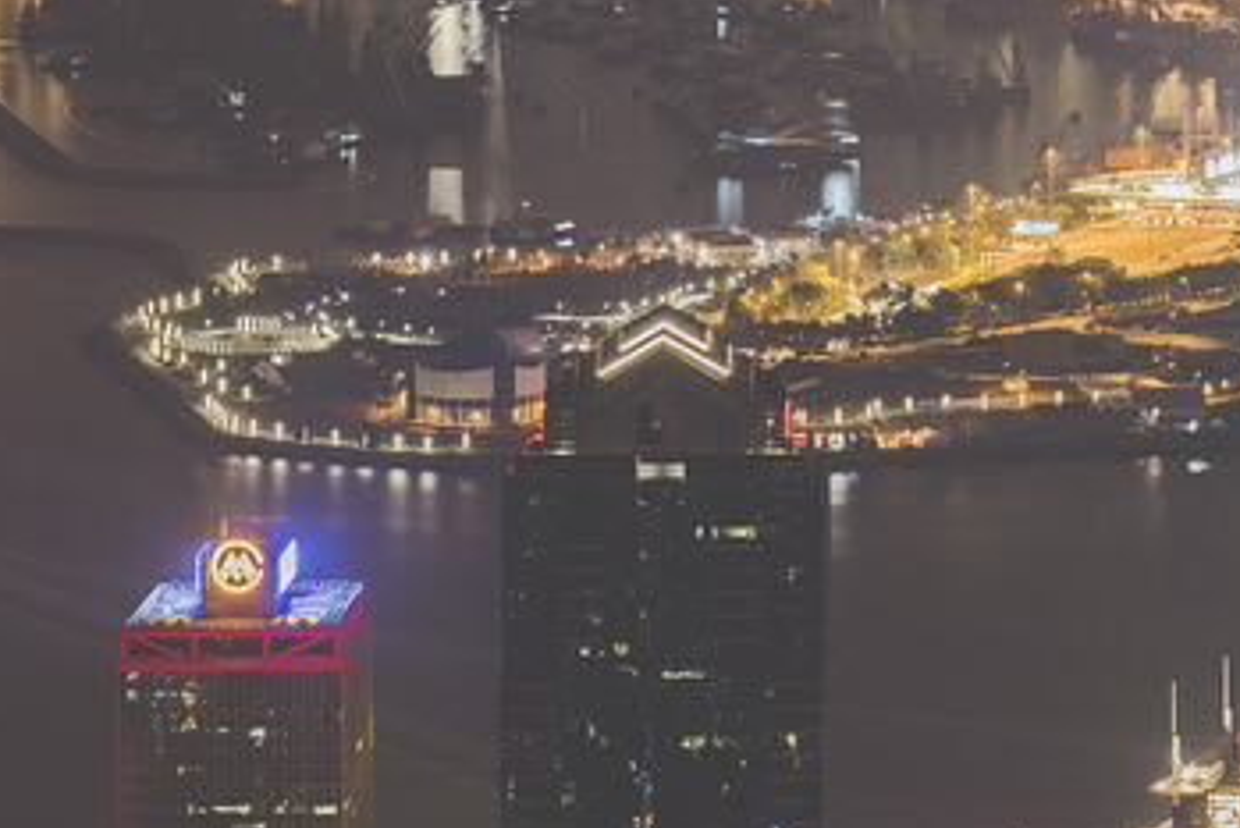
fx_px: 10061
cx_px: 1087
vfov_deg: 4.7
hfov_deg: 7.0
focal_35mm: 292
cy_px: -62
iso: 64
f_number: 5.6
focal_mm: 85
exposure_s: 434
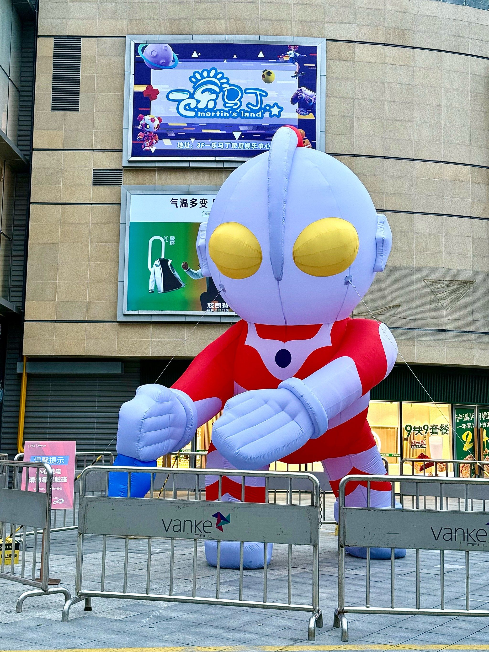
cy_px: 326
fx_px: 904
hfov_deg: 30.3
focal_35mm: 48
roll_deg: -1.3
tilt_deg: +8.4
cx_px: 244
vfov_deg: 39.7
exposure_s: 1/60
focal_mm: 6.76
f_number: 1.78
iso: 125
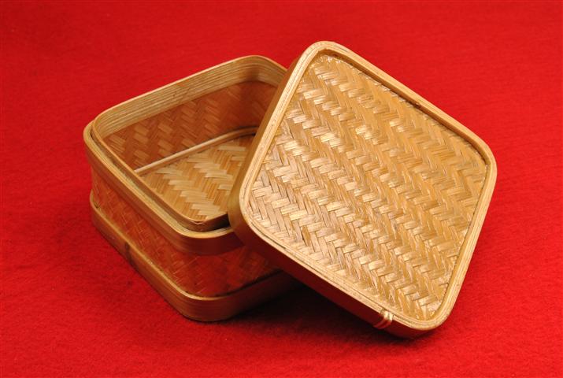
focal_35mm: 90
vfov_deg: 15.3
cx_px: 282
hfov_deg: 22.6
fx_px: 1410
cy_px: 189
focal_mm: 60
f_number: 14
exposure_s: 1/25
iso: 400
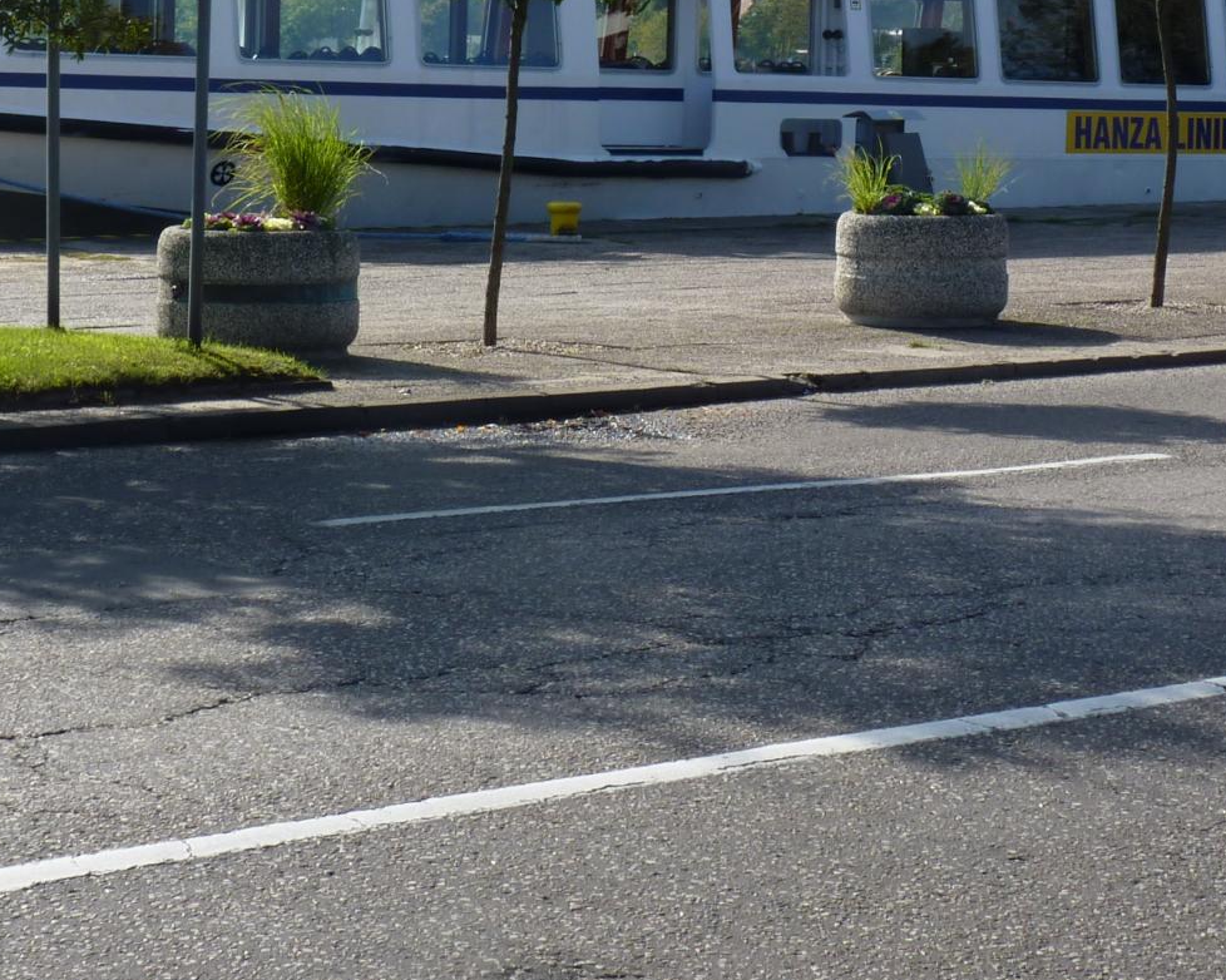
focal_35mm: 92
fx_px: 3338
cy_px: 96
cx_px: 722
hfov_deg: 20.8
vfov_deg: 16.5
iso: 80
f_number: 5
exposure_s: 1/250
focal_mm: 8
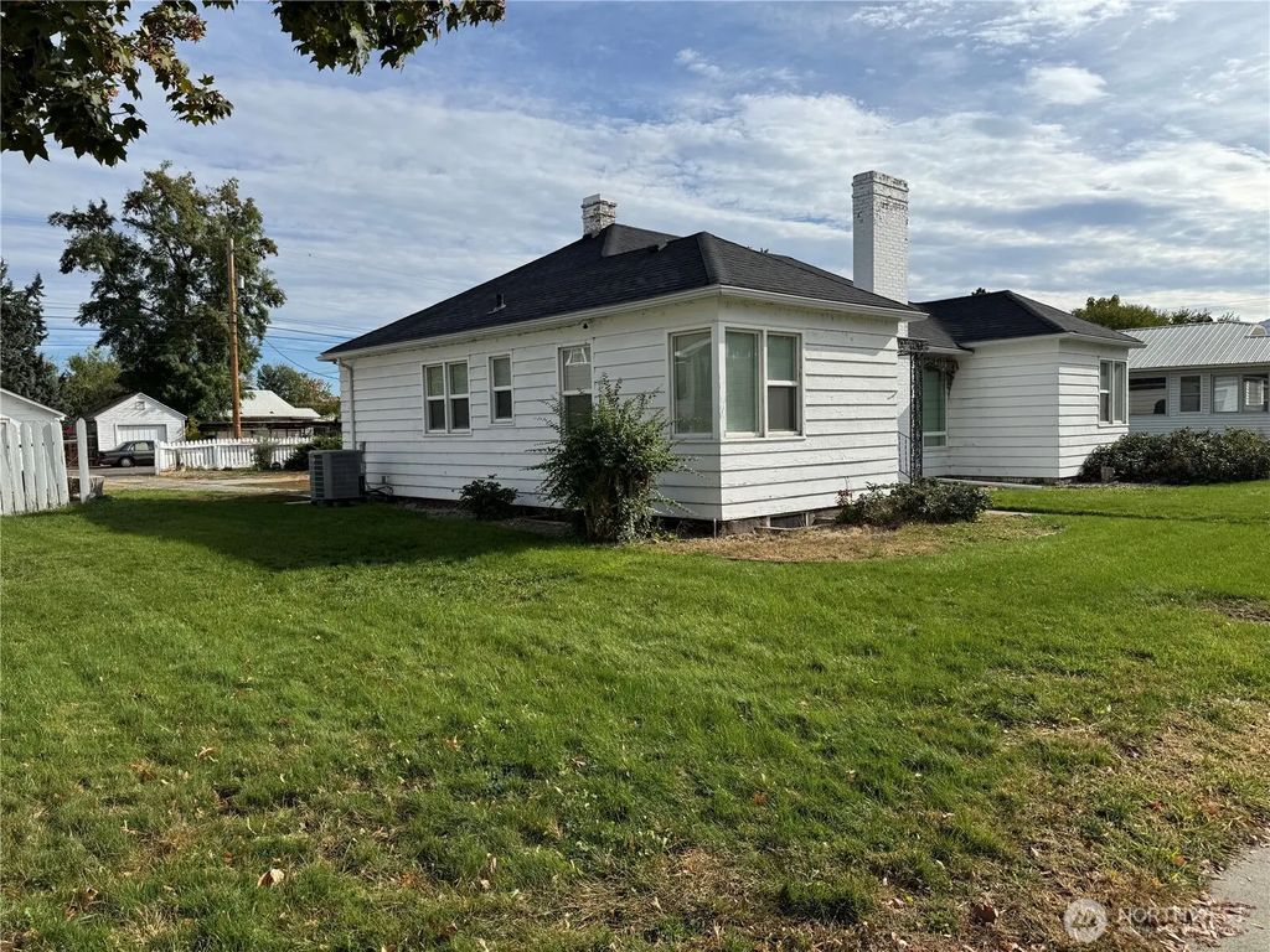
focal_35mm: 24
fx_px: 881
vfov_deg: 56.8
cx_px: 635
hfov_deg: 71.6
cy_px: 476
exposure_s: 1/7092
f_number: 1.78
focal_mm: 6.76
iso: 80
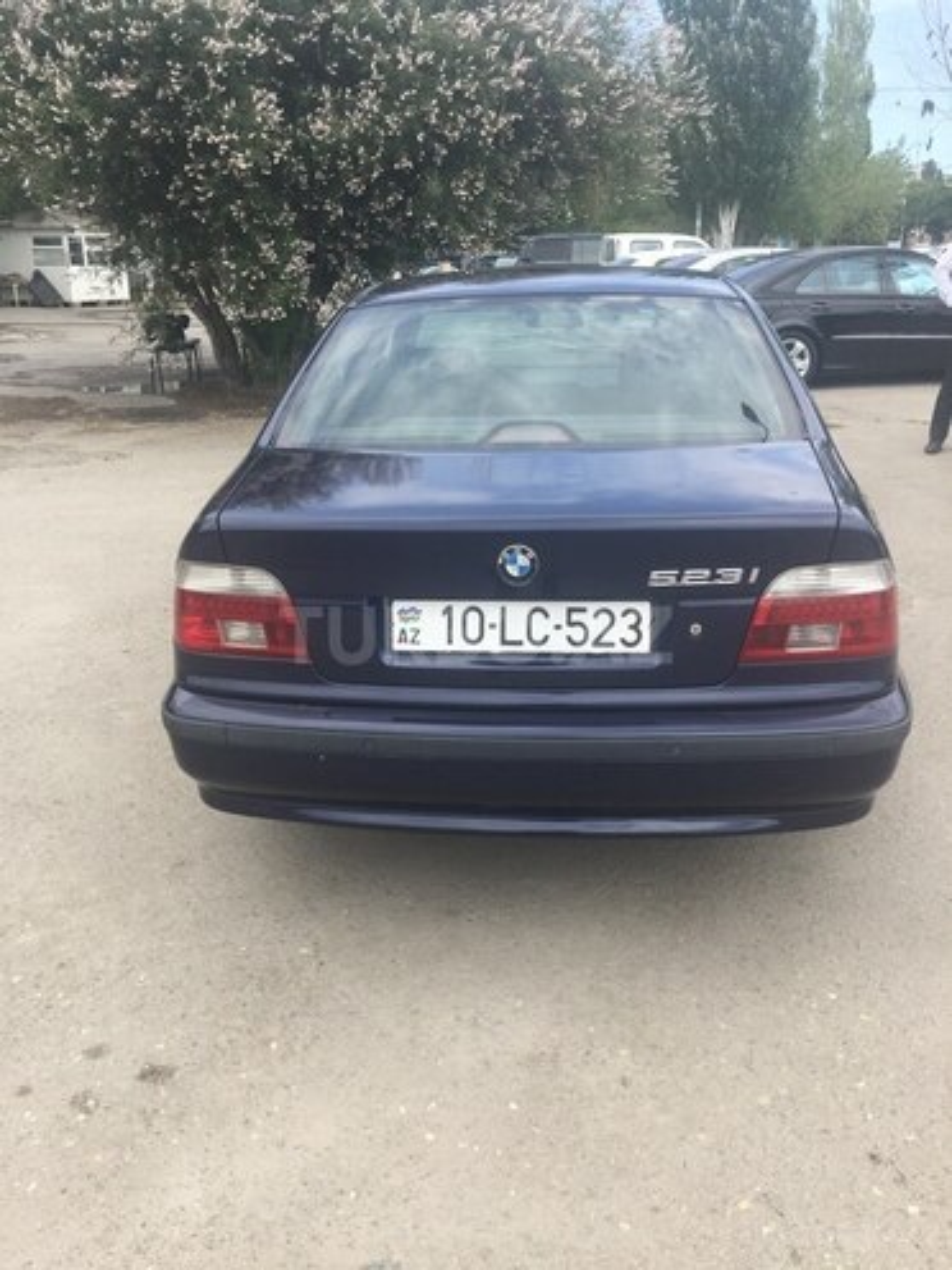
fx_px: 1063
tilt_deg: -17.5
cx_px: 476
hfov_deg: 48.2
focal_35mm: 29
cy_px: 635
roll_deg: +0.2
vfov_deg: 61.7
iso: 32
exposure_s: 1/608
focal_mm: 4.15
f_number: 2.2
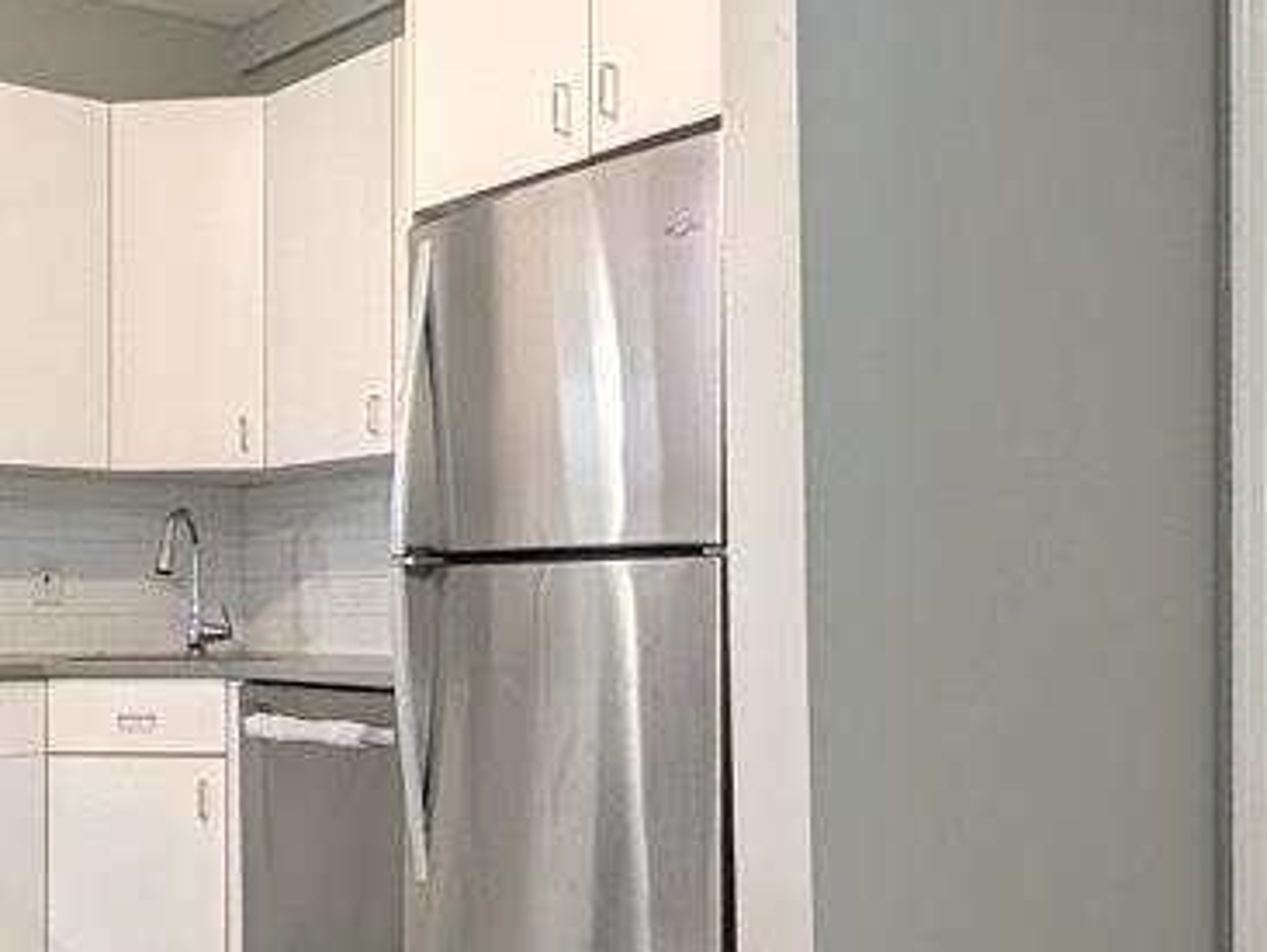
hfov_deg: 43.5
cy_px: 602
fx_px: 1538
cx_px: 332
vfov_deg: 34.2
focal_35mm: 42
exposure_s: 1/60
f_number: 1.7
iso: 57
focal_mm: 2.02
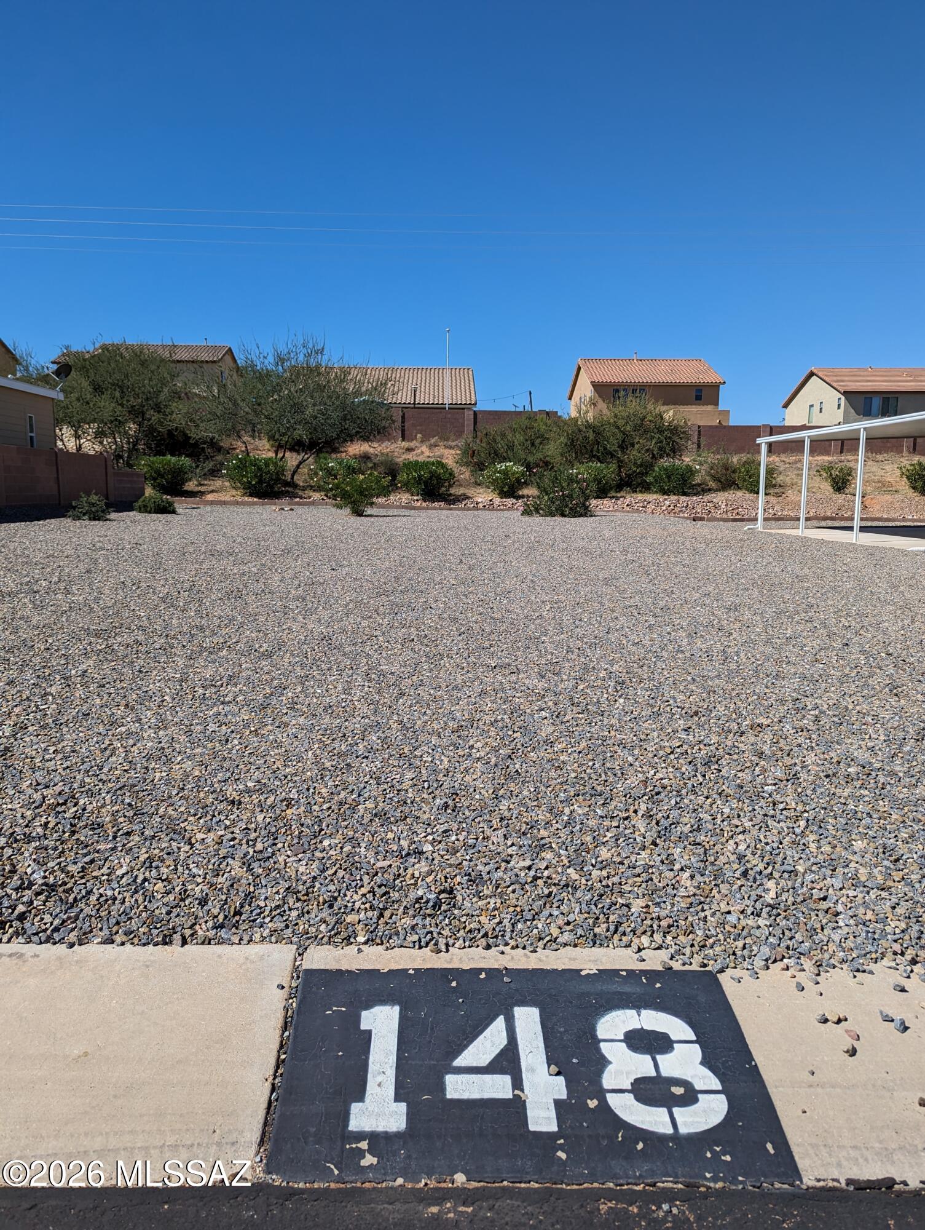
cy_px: 615
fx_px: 853
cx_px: 462
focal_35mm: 24
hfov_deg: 56.9
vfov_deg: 71.5
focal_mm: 6.81
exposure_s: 1/3236
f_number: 1.85
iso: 38
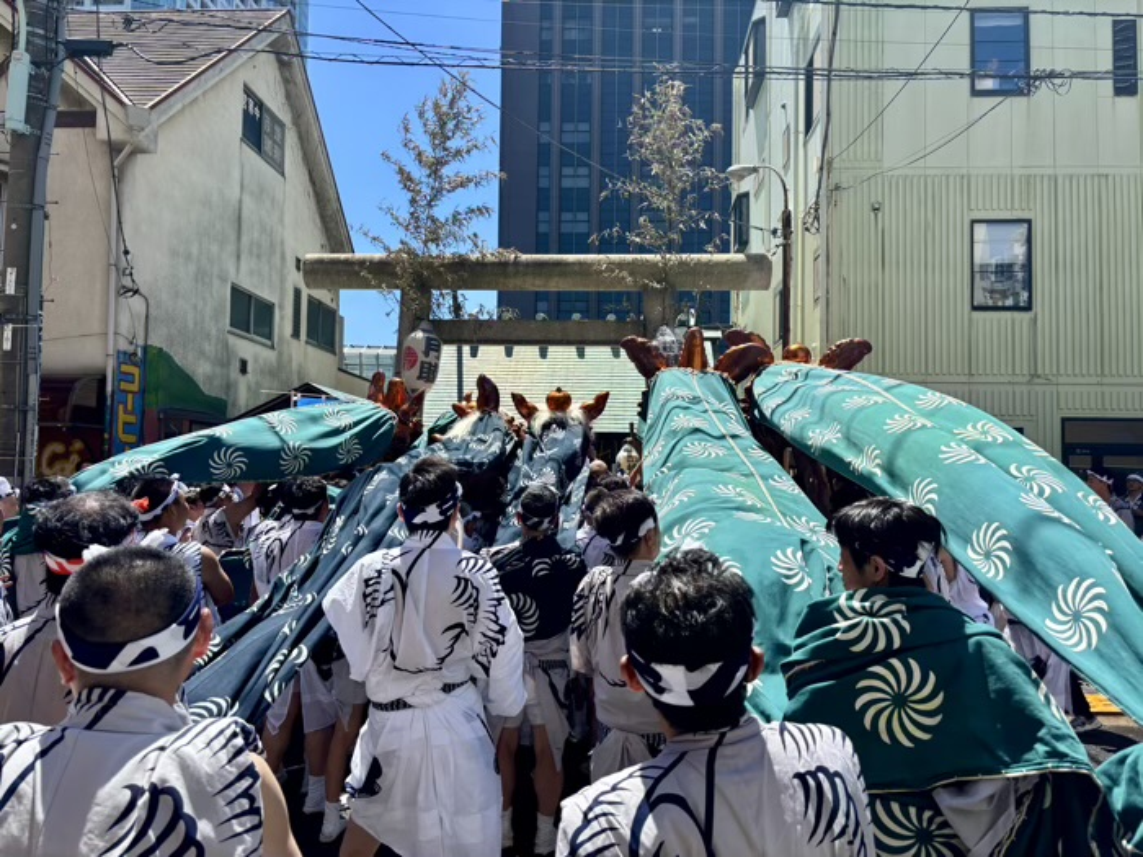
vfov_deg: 53.1
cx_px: 572
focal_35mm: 26
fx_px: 859
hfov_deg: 67.3
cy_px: 428
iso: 50
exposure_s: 1/2342
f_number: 1.6
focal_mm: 5.96
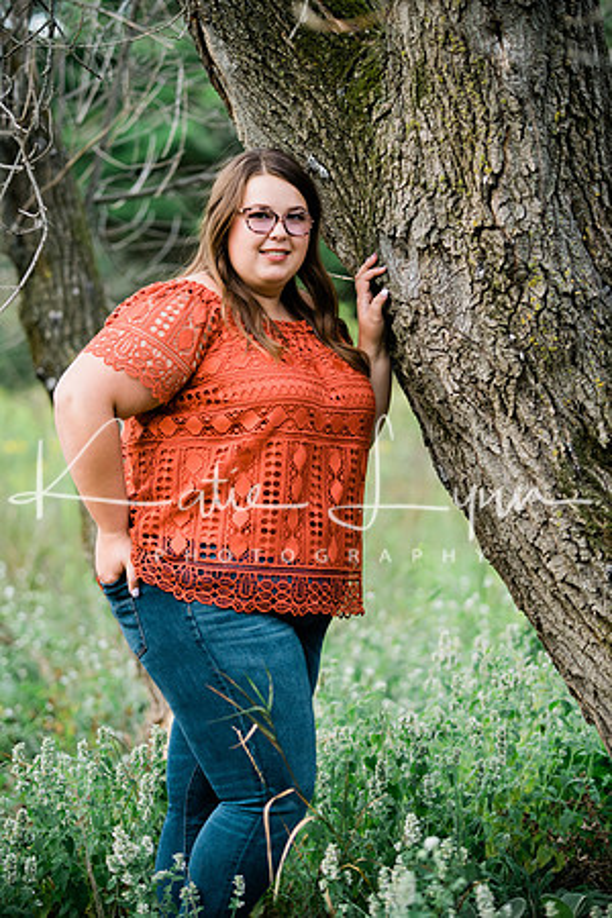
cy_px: 459
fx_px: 2677
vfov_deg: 19.5
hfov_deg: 13.0
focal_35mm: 105
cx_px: 306
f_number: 2.8
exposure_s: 1/250
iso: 320
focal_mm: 105
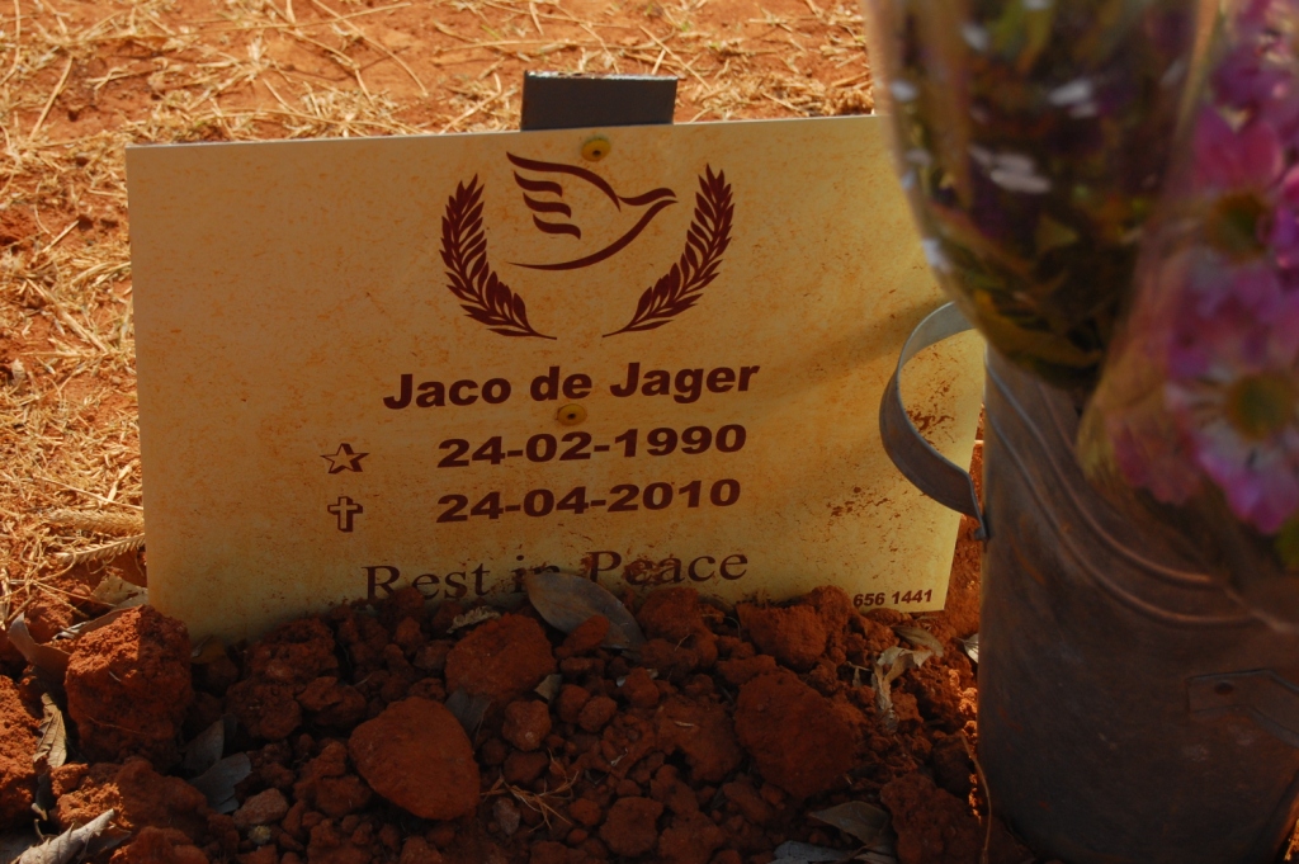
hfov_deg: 24.6
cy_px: 432
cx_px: 650
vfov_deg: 16.5
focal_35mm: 82
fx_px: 2974
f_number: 7.1
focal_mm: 55
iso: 400
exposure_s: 1/800
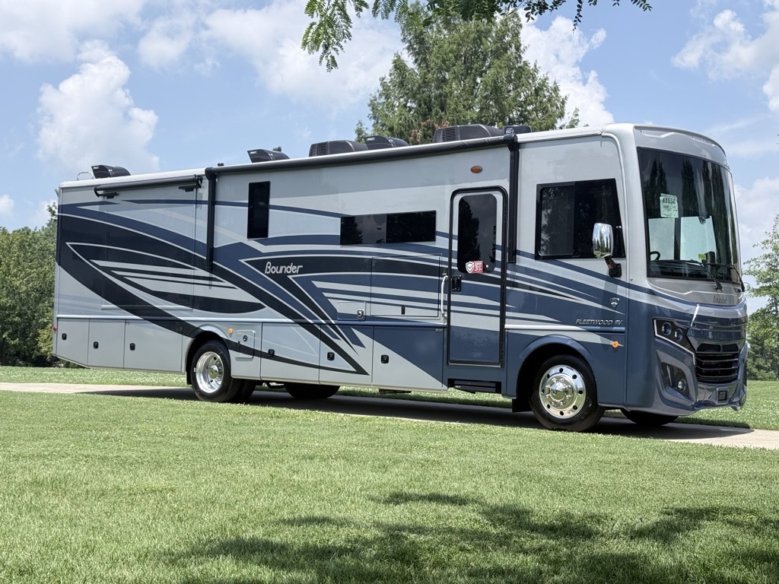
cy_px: 292
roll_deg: +0.8
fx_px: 1080
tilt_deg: +3.1
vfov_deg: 30.3
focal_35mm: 48
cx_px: 390
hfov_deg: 39.7
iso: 64
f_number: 1.78
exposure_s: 1/3891
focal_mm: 6.76
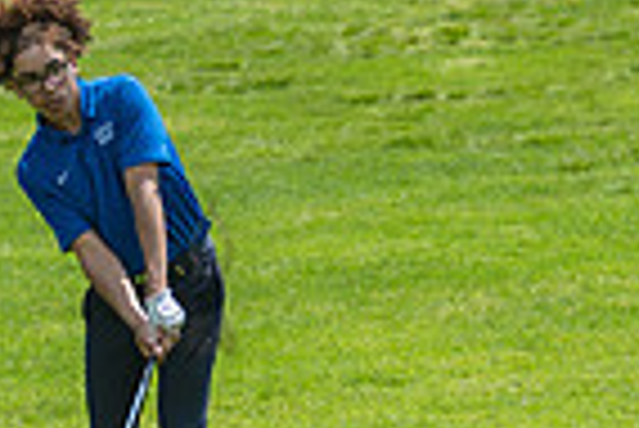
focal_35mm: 485
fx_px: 8617
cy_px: 277
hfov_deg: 4.2
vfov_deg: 2.8
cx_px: 207
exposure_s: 1/1000
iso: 100
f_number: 3.5
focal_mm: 100
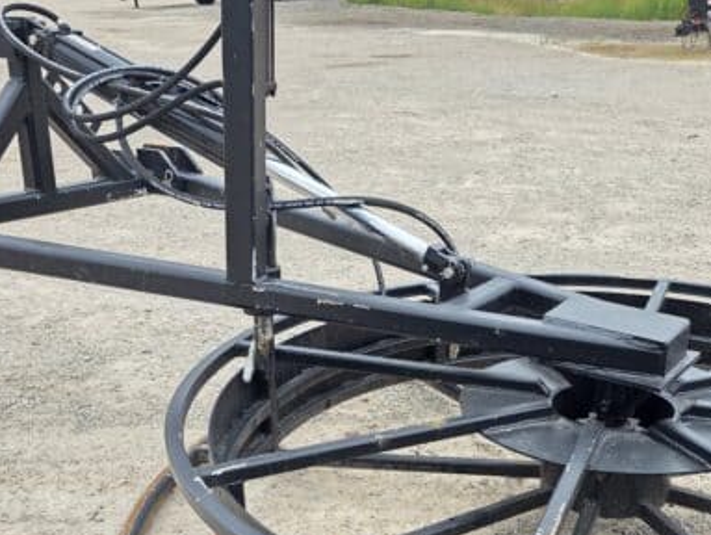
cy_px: 437
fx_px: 987
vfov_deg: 29.5
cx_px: 457
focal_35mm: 48
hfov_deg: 39.3
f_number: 1.7
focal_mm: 6.3
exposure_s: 1/180
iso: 32
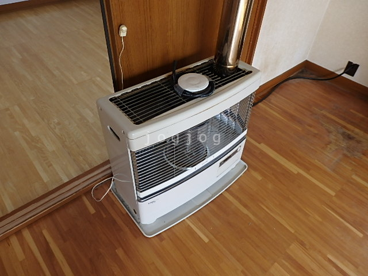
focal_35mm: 25
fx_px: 266
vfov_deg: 54.9
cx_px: 184
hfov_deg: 69.4
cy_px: 138
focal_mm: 4.5
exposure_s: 1/100
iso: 125
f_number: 3
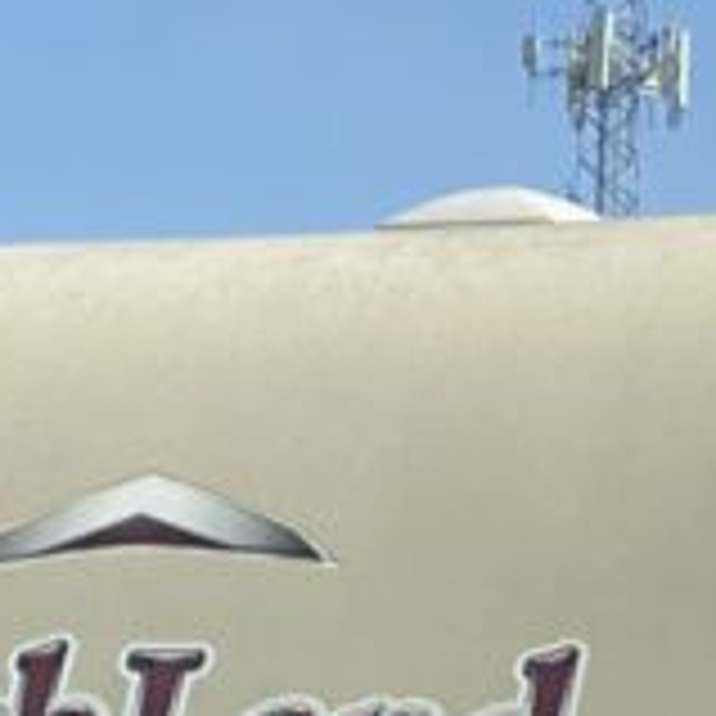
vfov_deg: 9.3
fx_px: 4142
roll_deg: -0.5
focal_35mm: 177
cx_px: 446
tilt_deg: -8.0
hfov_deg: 9.9
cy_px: 1409
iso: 25
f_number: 2.4
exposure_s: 1/1116
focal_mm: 3.3
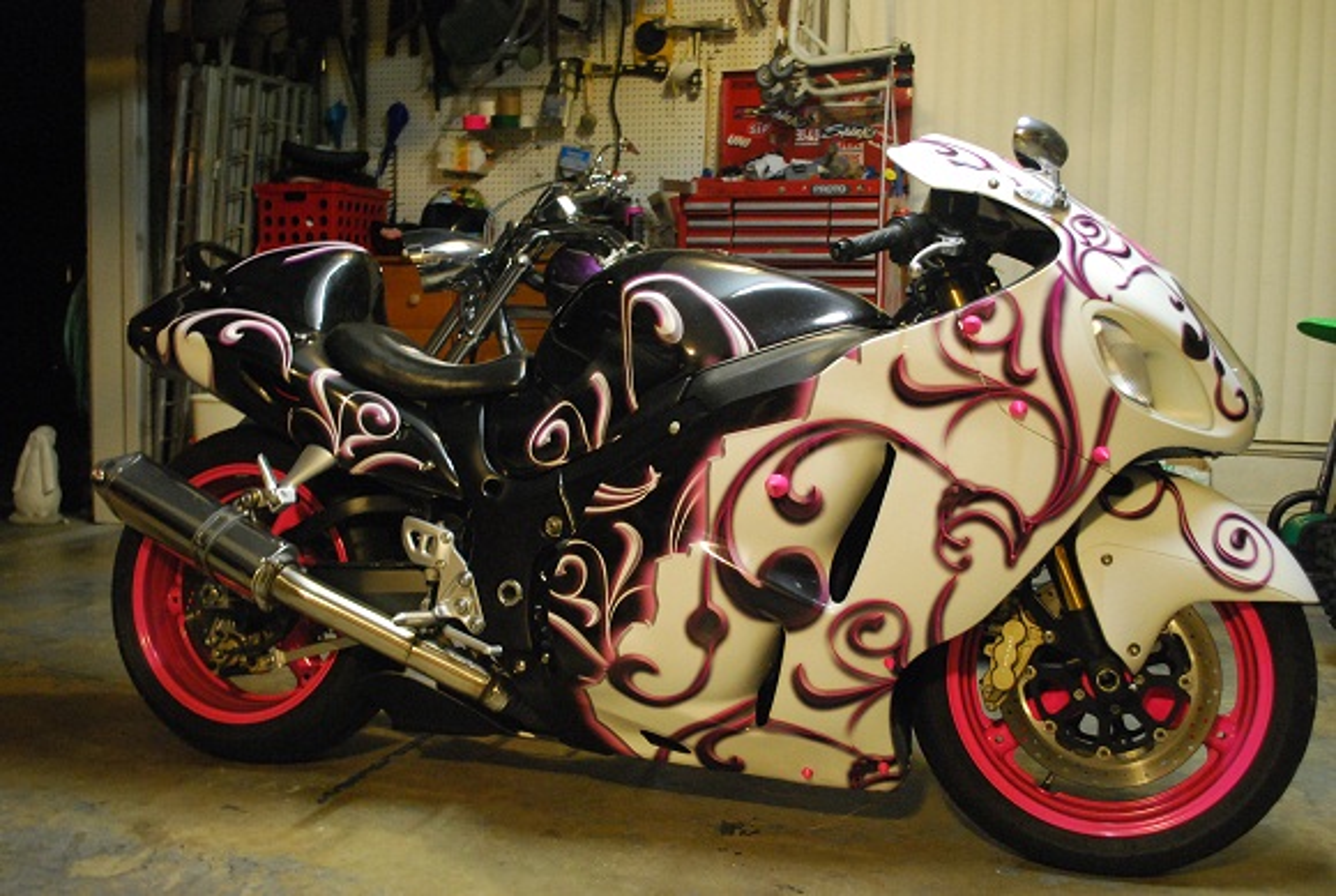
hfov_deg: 53.0
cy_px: 448
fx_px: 1338
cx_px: 668
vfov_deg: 37.0
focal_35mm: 36
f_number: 4.2
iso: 1600
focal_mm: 24
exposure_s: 1/13
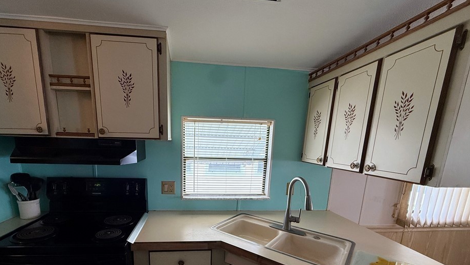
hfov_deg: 95.5
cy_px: 186
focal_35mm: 17
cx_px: 209
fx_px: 212
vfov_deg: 61.6
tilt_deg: -11.3
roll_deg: -1.2
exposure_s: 1/120
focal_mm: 2.22
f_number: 2.2
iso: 200
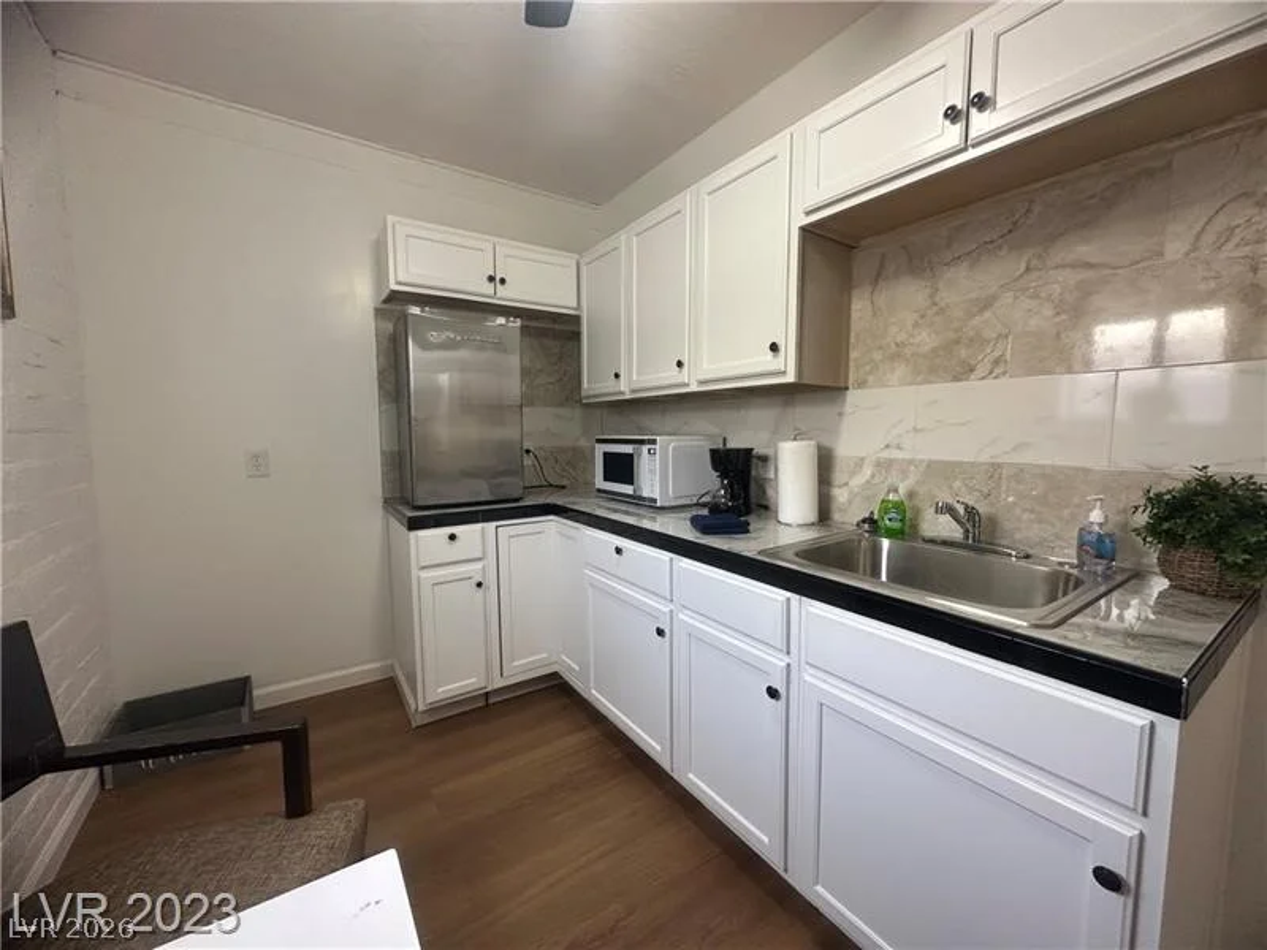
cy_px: 475
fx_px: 512
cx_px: 634
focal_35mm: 14
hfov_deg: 102.1
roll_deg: -0.3
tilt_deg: -5.6
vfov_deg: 85.7
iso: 160
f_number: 2.2
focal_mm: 2.22
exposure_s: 1/61
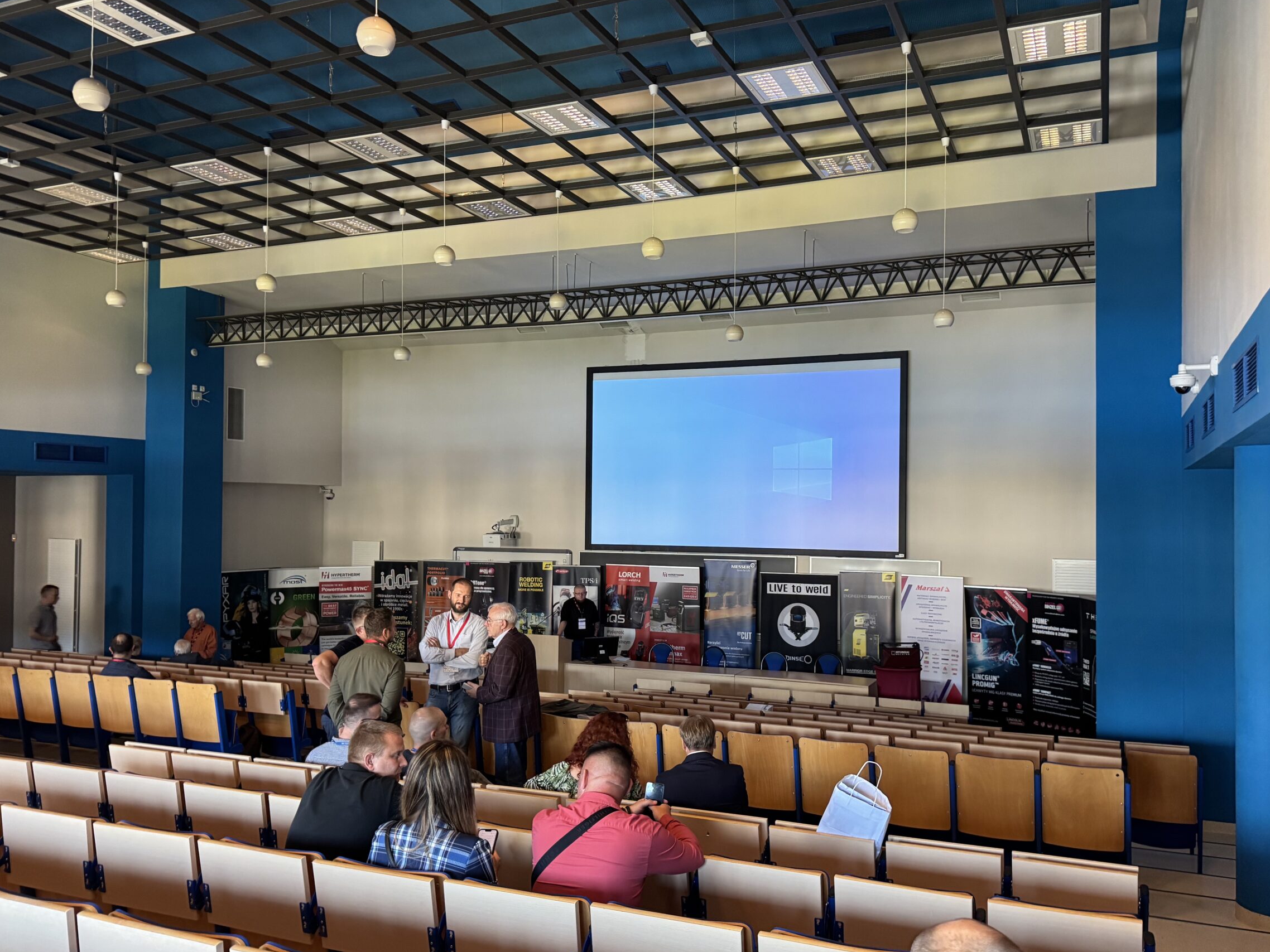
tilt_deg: +1.8
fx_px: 991
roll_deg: -0.3
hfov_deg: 65.2
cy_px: 494
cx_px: 687
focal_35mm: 27
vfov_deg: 51.3
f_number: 1.78
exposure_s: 1/60
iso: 400
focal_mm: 6.76
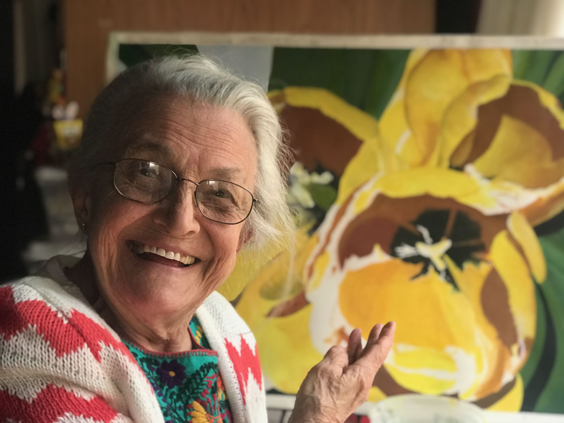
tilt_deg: -5.9
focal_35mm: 57
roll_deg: -0.9
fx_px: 929
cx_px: 282
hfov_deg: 33.8
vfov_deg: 25.7
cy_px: 212
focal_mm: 6.6
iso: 250
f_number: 2.8
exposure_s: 1/60
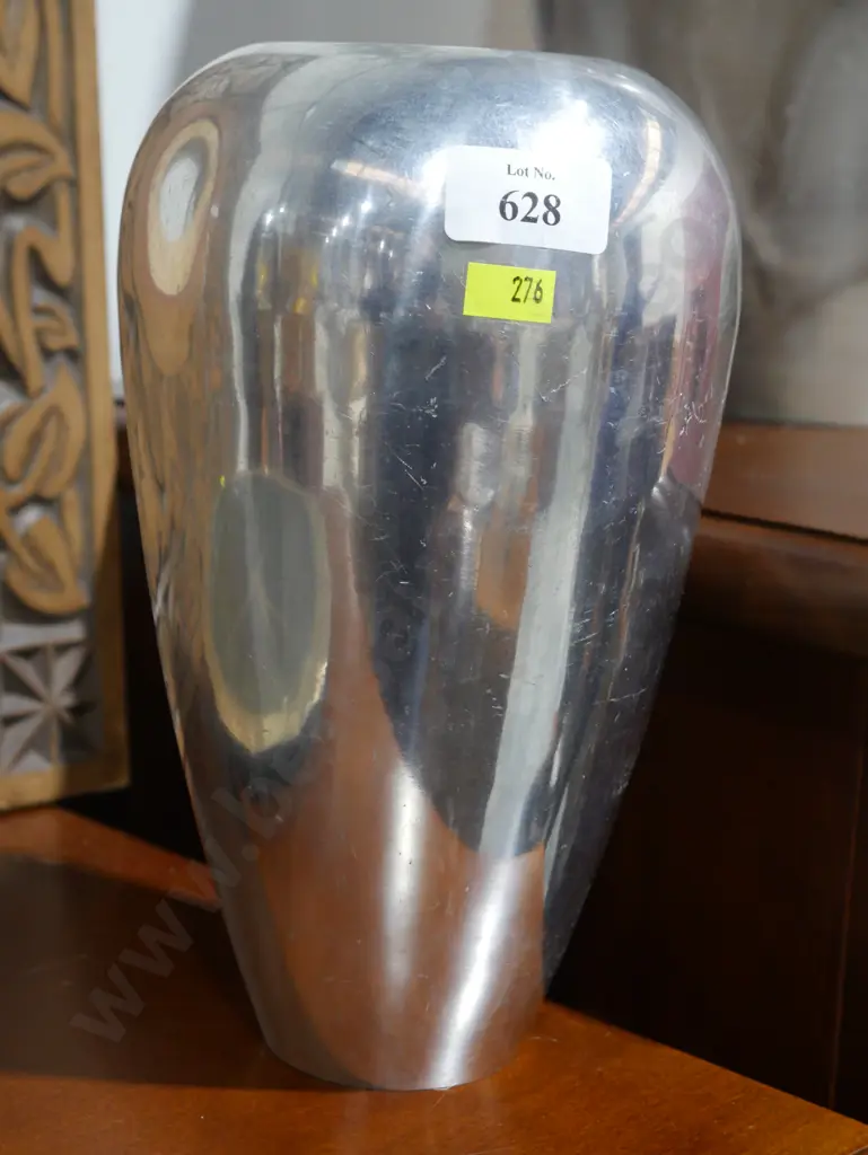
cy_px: 578
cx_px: 434
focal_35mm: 66
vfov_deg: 29.4
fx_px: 2205
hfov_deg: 22.3
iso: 1600
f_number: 5.4
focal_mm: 33
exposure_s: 1/80
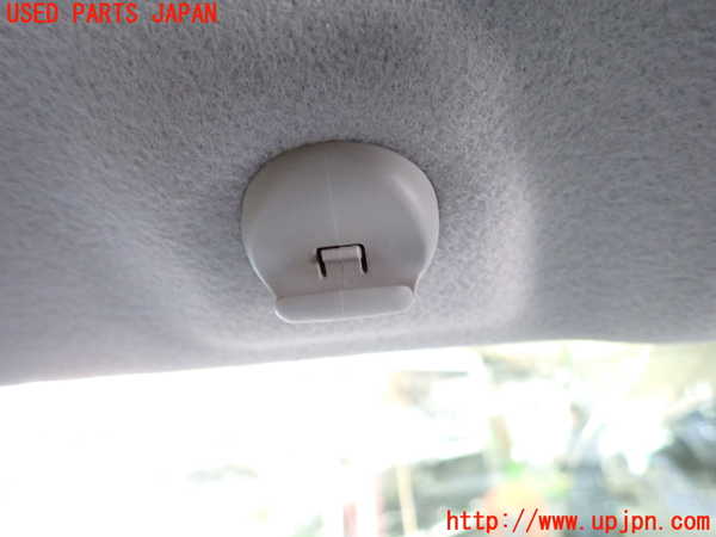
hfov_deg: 69.4
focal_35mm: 25
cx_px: 358
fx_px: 517
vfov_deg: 54.9
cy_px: 268
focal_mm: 4.5
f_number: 2
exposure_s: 1/20
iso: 800
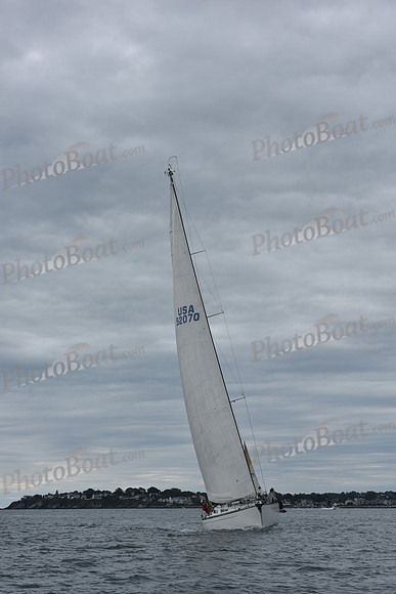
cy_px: 297
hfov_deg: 15.2
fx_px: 1484
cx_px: 198
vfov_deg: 22.6
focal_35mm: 90
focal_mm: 90
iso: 400
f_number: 8
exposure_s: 1/1000
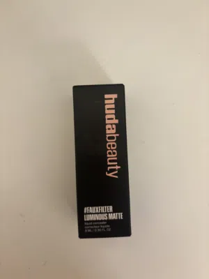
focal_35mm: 26
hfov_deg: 53.1
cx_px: 104
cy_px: 140
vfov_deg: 67.3
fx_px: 209
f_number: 1.6
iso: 400
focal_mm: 5.96
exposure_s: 1/50
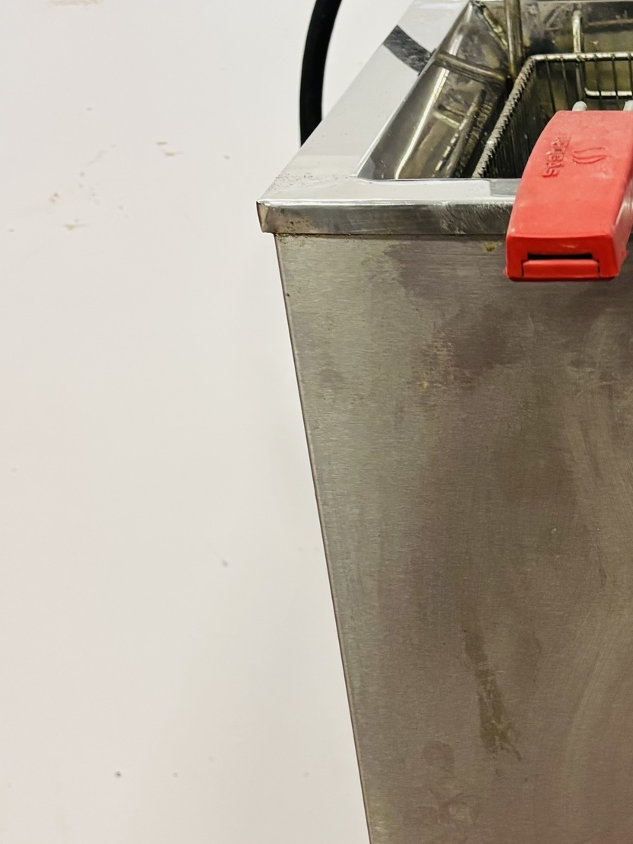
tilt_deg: -31.7
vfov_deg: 28.6
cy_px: 625
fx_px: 1634
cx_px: 715
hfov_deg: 20.8
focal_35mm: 67
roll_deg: +0.7
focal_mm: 5.96
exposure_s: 1/50
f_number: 1.6
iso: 250
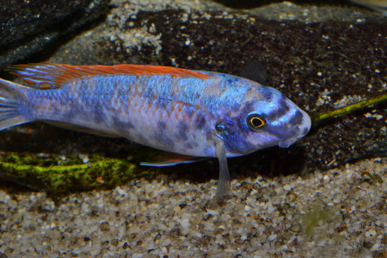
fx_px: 887
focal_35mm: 82
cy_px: 129
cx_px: 194
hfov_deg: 24.6
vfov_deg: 16.6
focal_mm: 55
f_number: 18
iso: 1000
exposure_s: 1/125
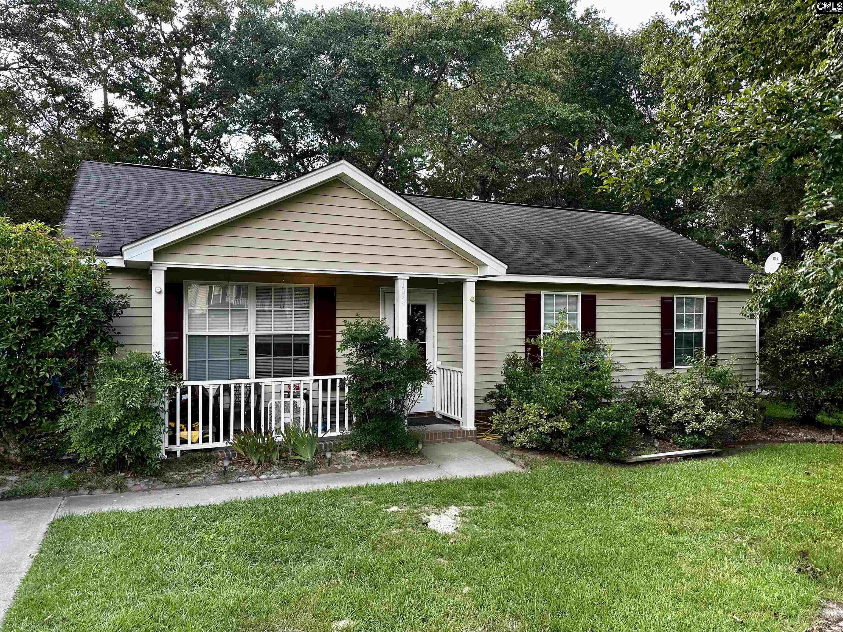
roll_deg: -0.2
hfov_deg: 71.6
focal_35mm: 24
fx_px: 584
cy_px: 316
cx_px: 422
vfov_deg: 56.8
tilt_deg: -0.5
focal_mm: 6.86
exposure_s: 1/296
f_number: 1.78
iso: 80
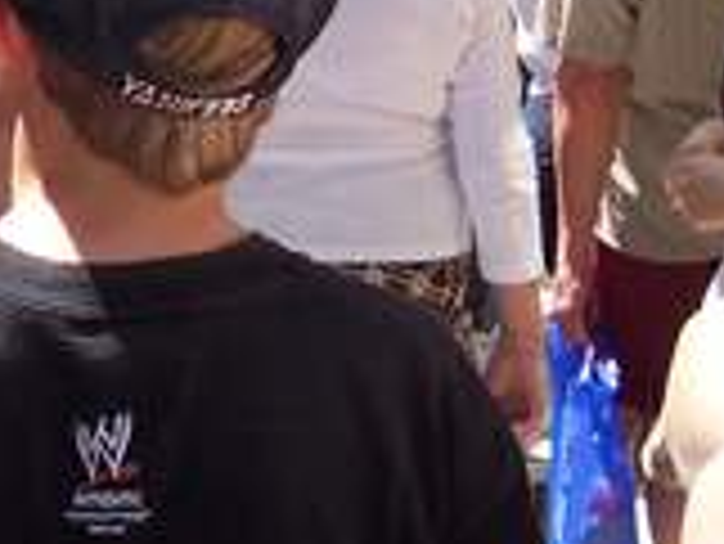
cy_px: -252
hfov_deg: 13.0
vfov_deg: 9.6
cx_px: 58
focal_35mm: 151
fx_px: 3161
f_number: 2.8
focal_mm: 8
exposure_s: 1/700
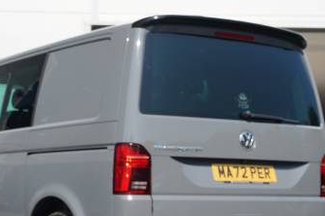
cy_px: 168
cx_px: 130
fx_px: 822
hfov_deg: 22.3
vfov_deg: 14.9
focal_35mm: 91
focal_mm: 47.6
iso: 100
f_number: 4.5
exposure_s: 1/250
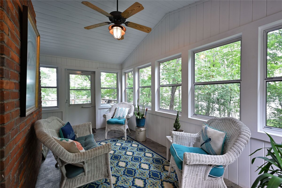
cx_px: 141
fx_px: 121
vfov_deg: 75.5
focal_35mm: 16
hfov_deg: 98.5
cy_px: 94
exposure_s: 1/30
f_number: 5.6
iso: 250
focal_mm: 15.5
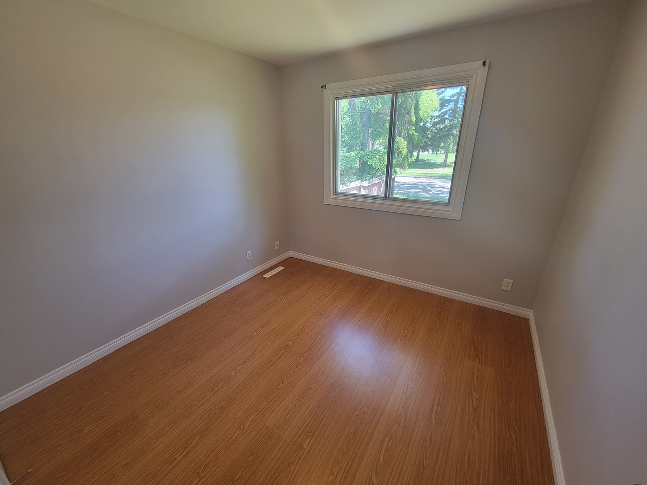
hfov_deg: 106.2
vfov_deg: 89.9
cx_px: 324
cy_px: 242
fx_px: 243
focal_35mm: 13
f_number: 2.2
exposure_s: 1/60
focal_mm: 2.2
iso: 100
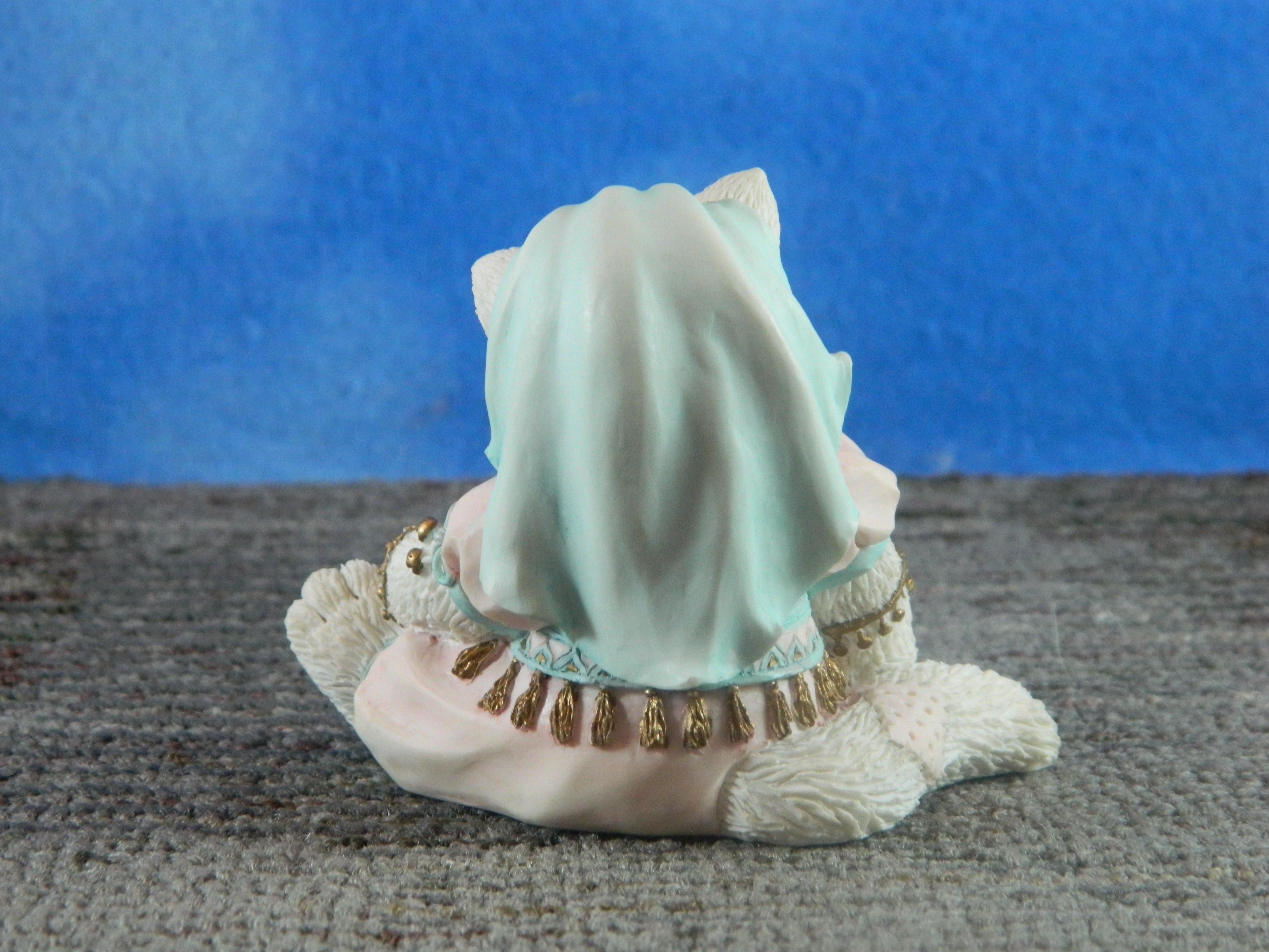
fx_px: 3079
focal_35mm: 84
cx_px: 634
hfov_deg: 23.3
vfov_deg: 17.6
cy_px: 476
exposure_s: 1/30
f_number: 4.2
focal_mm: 15.1
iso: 400
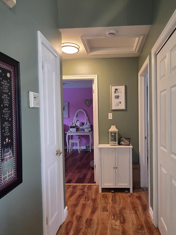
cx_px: 106
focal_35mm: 22
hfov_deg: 60.5
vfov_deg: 76.4
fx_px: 149
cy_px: 119
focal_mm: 2.2
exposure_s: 1/60
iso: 250
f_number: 1.9
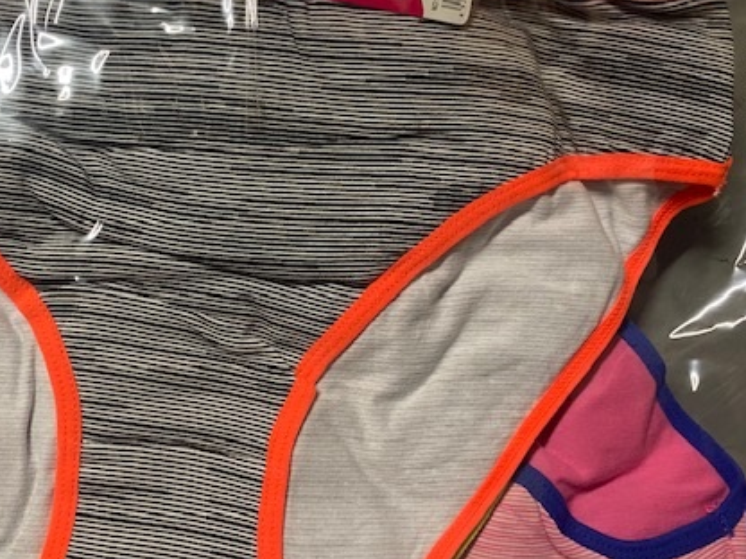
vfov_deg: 35.9
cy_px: 296
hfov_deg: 45.4
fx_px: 862
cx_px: 201
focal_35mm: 40
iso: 200
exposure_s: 1/50
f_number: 1.8
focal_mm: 4.25
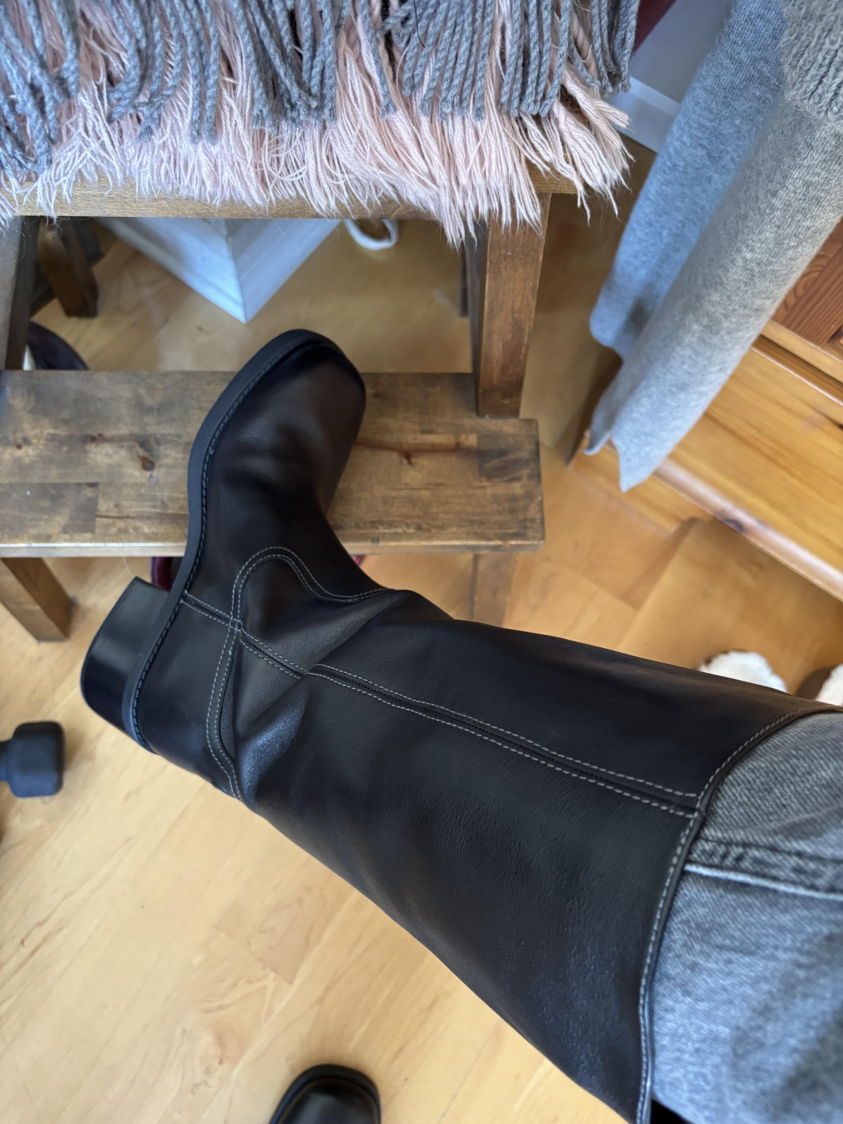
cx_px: 422
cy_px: 562
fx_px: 844
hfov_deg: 53.1
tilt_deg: -72.9
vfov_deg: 67.3
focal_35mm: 26
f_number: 1.6
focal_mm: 5.96
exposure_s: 1/60
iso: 400
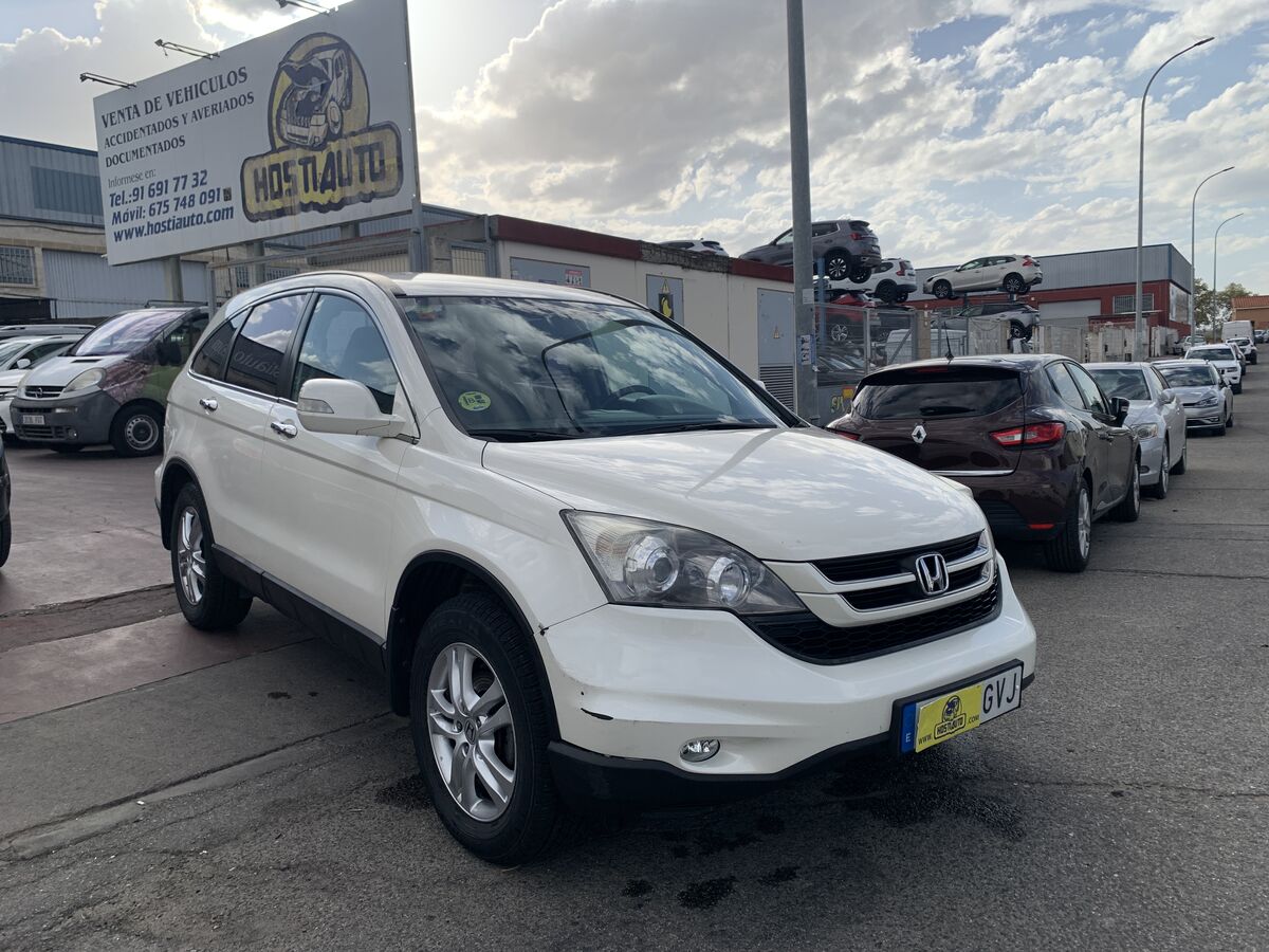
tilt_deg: -5.1
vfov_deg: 53.1
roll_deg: +3.6
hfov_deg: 67.3
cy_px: 476
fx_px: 953
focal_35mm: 26
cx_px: 634
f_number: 1.8
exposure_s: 1/2611
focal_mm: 4.25
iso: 25
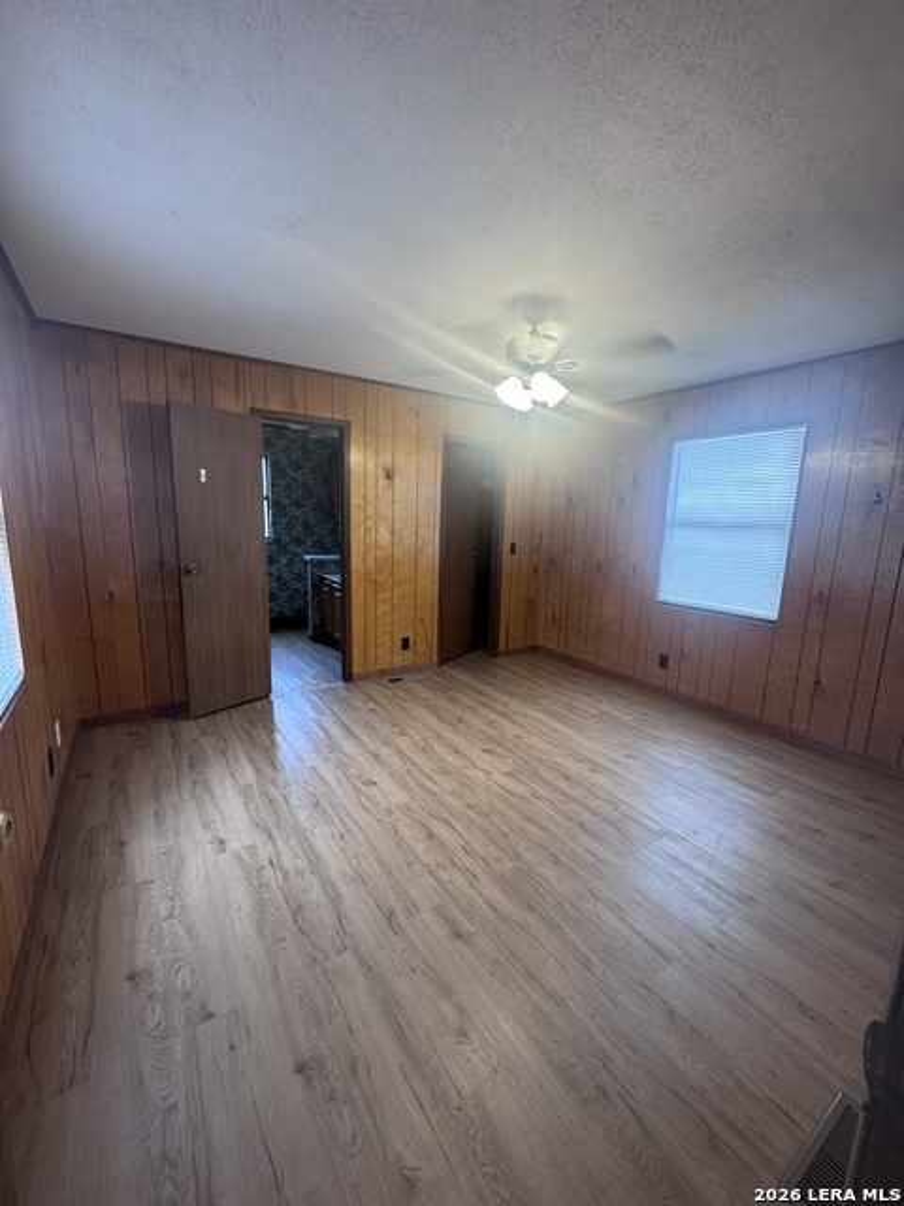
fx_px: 487
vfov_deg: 102.1
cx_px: 452
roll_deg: -1.2
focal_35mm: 14
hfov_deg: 85.7
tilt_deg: -10.6
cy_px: 603
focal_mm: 2.22
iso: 320
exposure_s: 1/60
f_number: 2.2
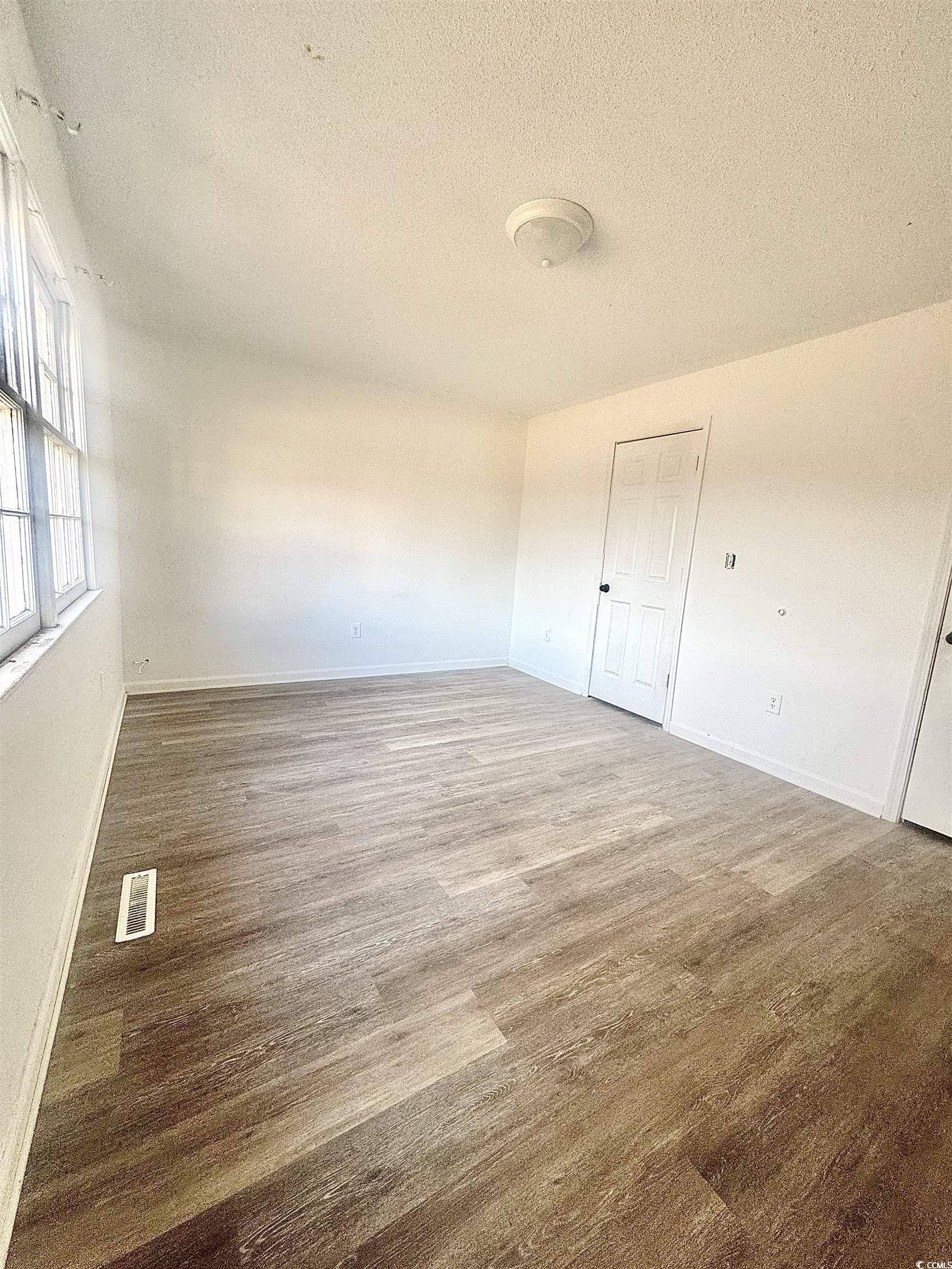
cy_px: 634
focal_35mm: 14
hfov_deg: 85.7
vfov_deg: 102.1
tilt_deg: -10.2
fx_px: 513
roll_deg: -3.9
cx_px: 476
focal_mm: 2.22
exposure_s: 1/99
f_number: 2.2
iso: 160
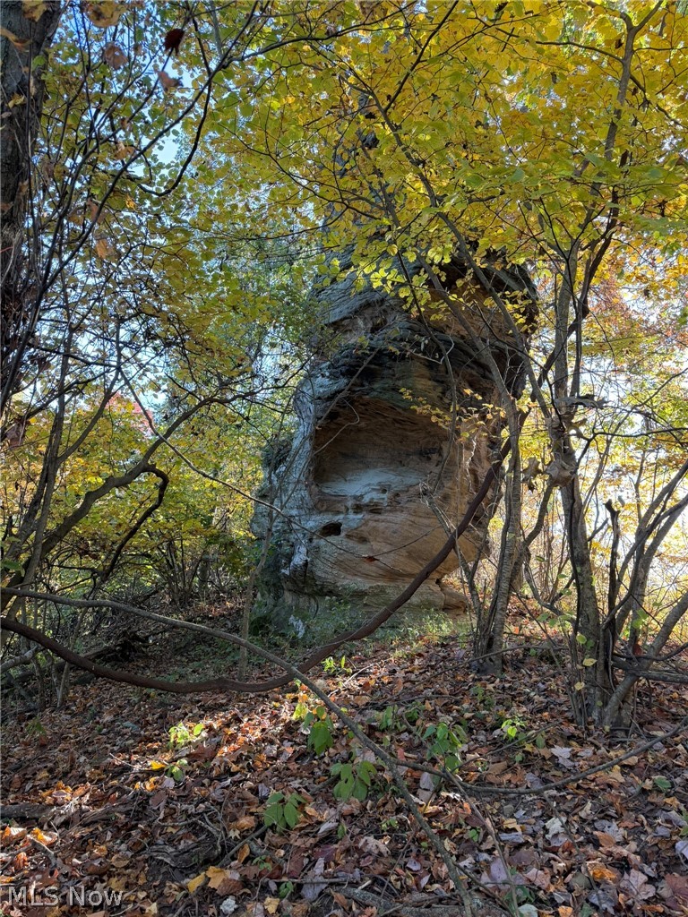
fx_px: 636
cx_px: 344
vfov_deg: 71.6
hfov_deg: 56.8
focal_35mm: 24
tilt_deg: +13.6
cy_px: 458
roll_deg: -2.7
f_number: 1.78
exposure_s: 1/121
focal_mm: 6.76
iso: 64
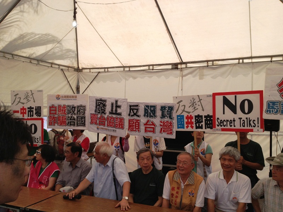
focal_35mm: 35
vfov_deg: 40.7
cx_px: 142
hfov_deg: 52.6
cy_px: 106
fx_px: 286
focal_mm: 4.28
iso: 50
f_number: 2.4
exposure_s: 1/557
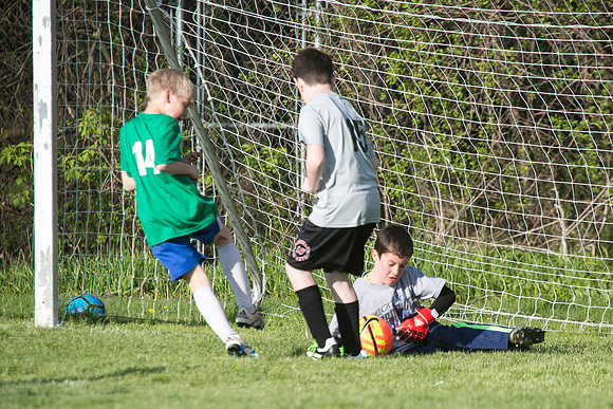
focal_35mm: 571
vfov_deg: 2.4
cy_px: 261
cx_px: 393
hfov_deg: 3.6
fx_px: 9729
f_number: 7.1
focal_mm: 400
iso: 1000
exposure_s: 1/2000
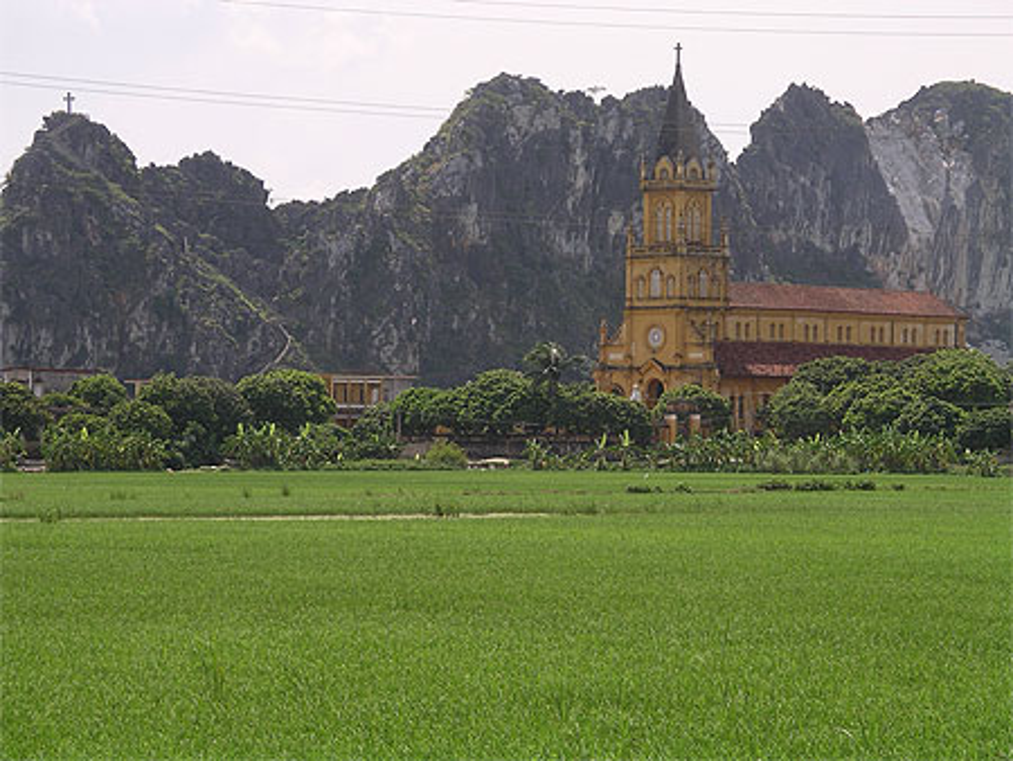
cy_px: 380
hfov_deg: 12.7
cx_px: 506
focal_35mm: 156
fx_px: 4568
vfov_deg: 9.5
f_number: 5.6
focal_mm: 32.5
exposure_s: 1/493
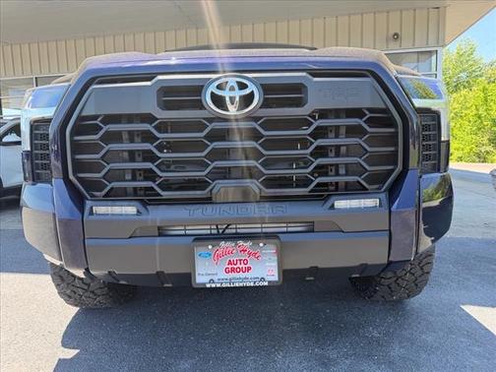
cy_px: 186
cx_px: 248
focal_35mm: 24
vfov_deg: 56.8
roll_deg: +1.5
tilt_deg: -5.5
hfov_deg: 71.6
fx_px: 344
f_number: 1.78
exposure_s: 1/461
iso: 100
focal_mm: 6.76
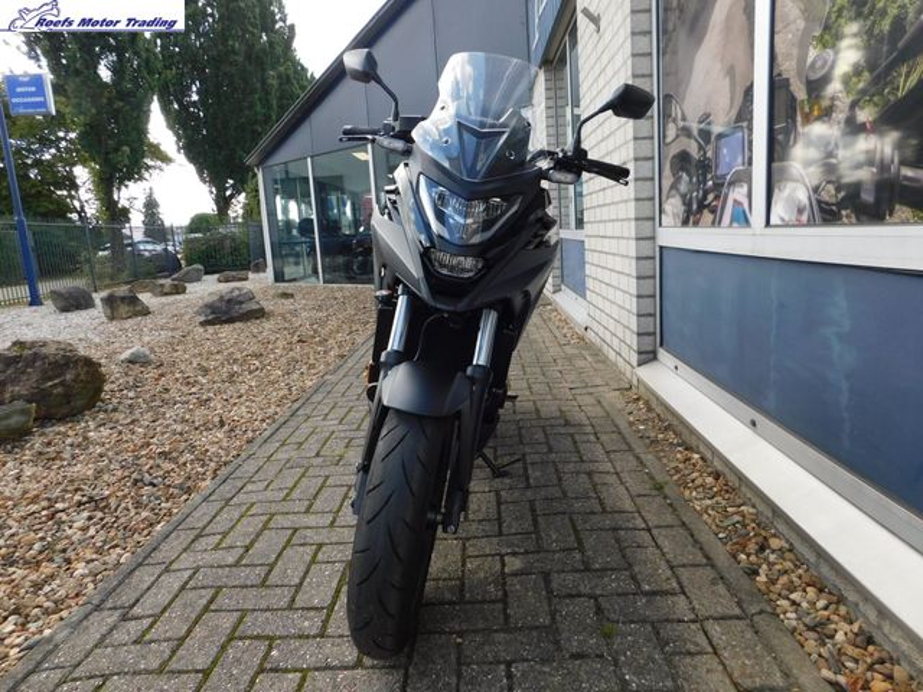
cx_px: 462
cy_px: 346
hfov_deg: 73.9
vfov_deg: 58.9
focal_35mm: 23
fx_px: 613
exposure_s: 1/400
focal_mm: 4
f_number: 3
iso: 125
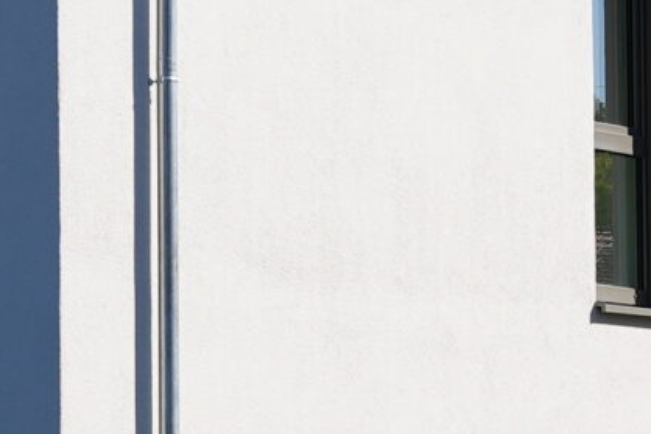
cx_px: 545
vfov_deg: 5.4
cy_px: 395
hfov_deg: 8.1
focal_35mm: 253
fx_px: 4585
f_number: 5
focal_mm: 41.4
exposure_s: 1/500
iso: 80
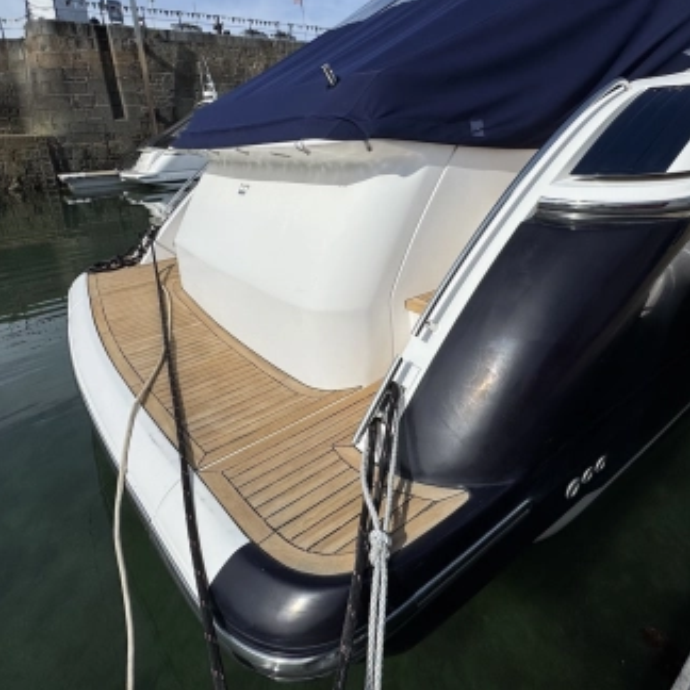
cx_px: 394
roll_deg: +3.4
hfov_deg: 71.8
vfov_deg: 70.8
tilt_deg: -13.7
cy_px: 252
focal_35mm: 21
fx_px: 474
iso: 40
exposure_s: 1/4132
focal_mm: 2.22
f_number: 2.2
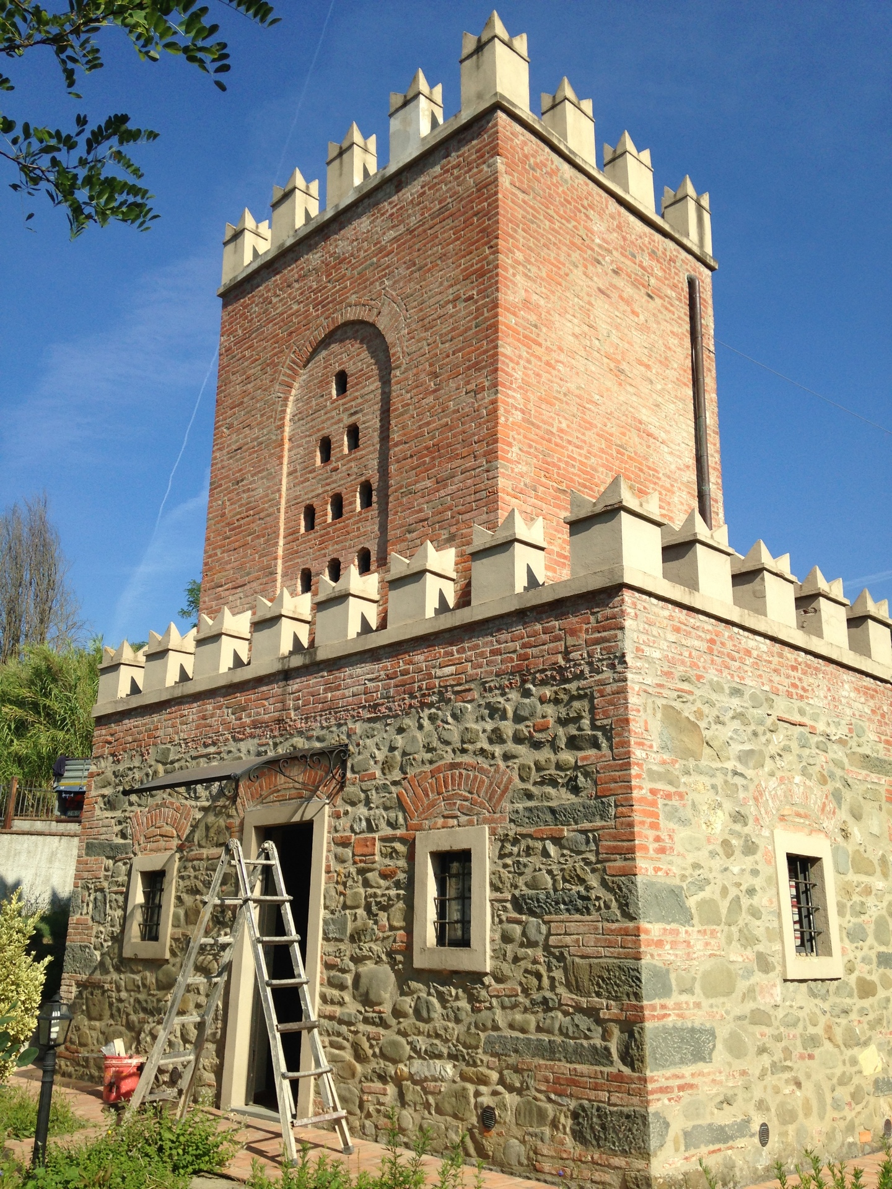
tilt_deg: +15.6
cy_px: 594
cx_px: 446
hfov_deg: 42.9
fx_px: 1134
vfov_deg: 55.4
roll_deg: -0.2
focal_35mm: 33
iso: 50
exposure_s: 1/1642
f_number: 2.4
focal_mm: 4.12
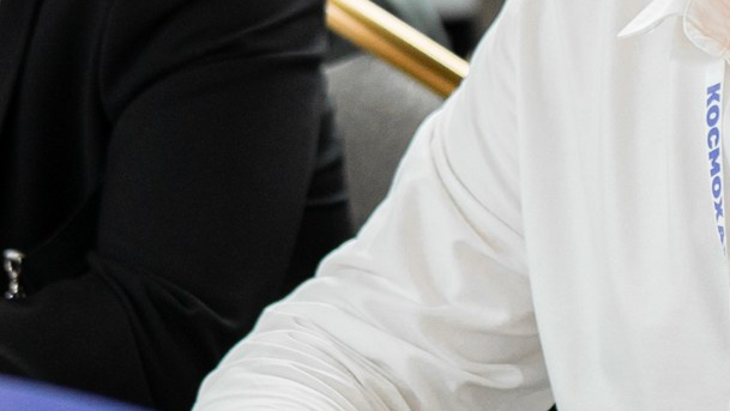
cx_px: 473
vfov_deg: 5.7
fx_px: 4124
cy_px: -102
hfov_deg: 10.1
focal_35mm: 213
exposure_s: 1/125
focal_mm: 35
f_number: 1.8
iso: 500
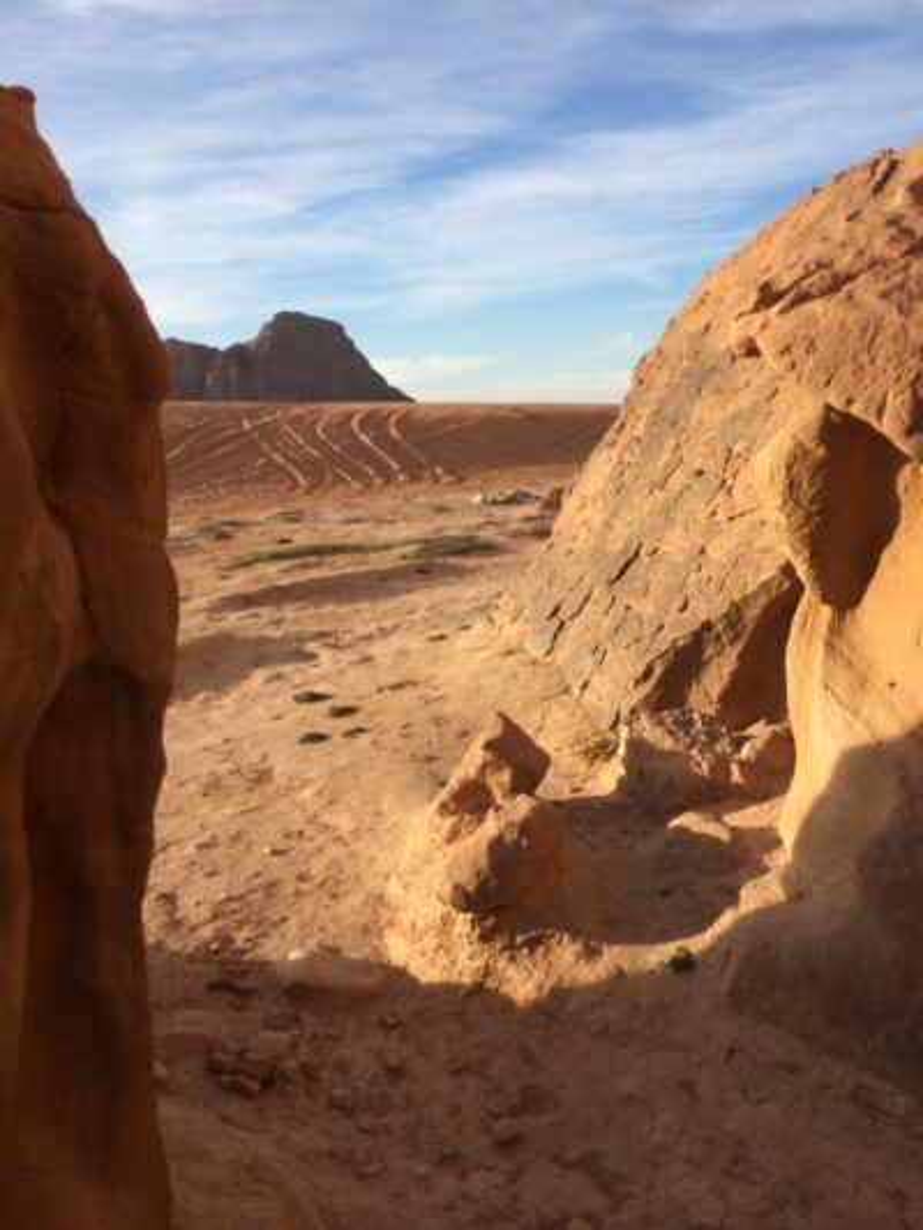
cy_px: 615
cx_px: 462
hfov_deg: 46.8
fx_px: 1066
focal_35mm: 30
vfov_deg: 60.0
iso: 32
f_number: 2.2
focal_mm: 4.12
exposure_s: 1/1325
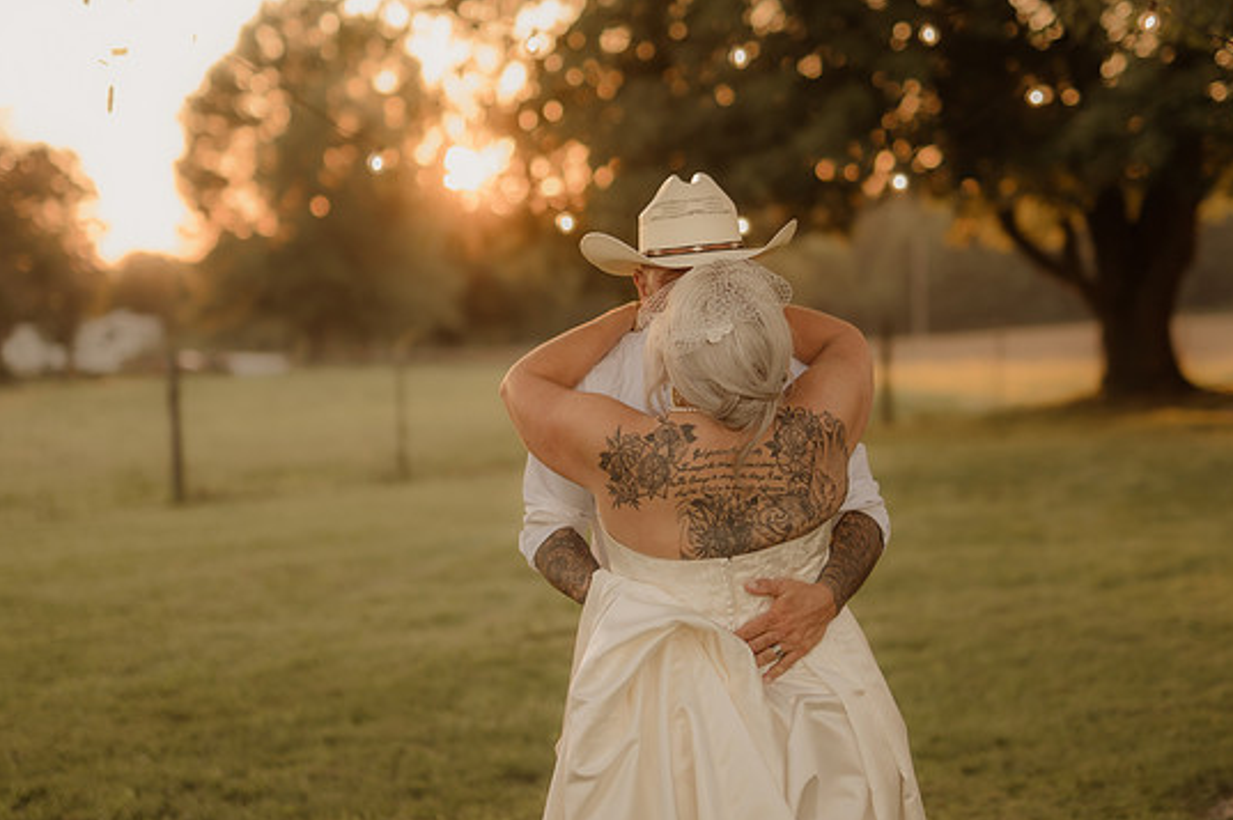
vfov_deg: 16.8
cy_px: 404
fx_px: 2772
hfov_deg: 25.1
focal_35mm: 81
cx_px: 625
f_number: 2.8
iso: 200
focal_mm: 50
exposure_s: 1/400
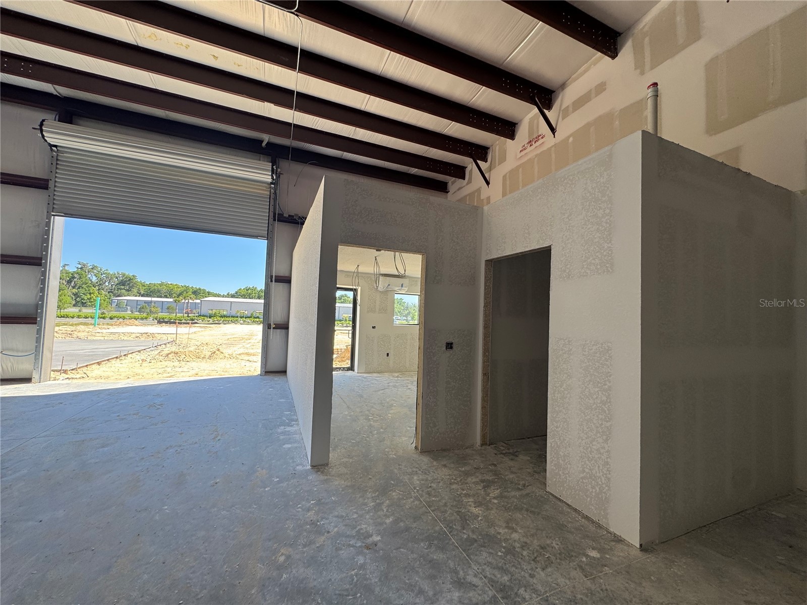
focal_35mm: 14
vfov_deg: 85.7
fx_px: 326
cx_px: 404
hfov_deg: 102.1
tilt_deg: +3.1
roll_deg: -1.8
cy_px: 302
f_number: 2.2
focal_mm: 2.22
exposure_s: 1/156
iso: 40
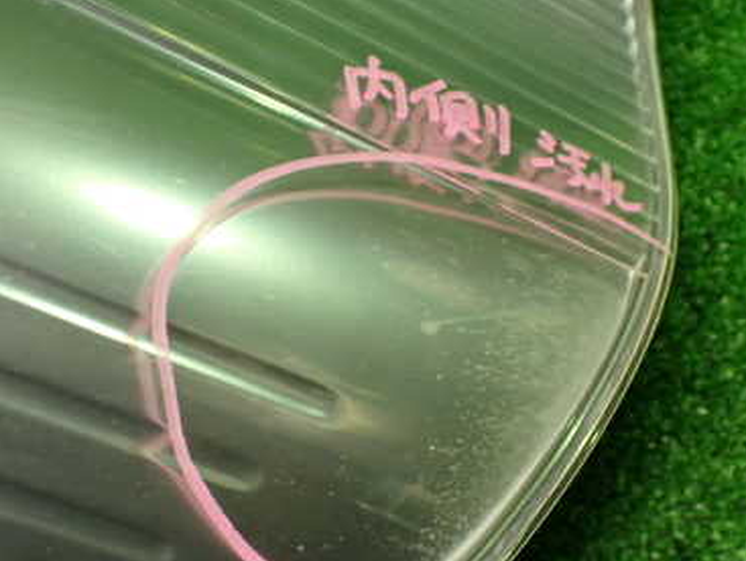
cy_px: 354
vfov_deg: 29.6
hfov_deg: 38.8
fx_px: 1057
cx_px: 413
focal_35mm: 49
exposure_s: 1/125
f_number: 2.3
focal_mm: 5.4
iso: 500
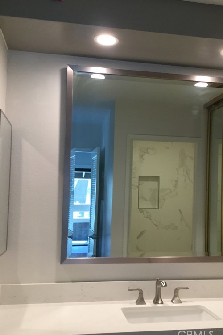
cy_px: 170
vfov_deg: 44.5
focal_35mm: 44
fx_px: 409
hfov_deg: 30.3
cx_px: 146
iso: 64
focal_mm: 3.3
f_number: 2.4
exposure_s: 1/30
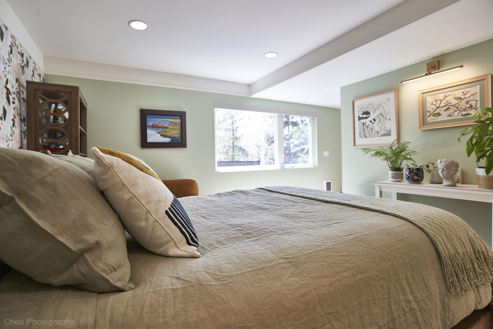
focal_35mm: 17
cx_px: 246
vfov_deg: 70.4
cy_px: 164
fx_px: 233
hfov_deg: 93.3
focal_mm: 17
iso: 100
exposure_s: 1/20
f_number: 4.5
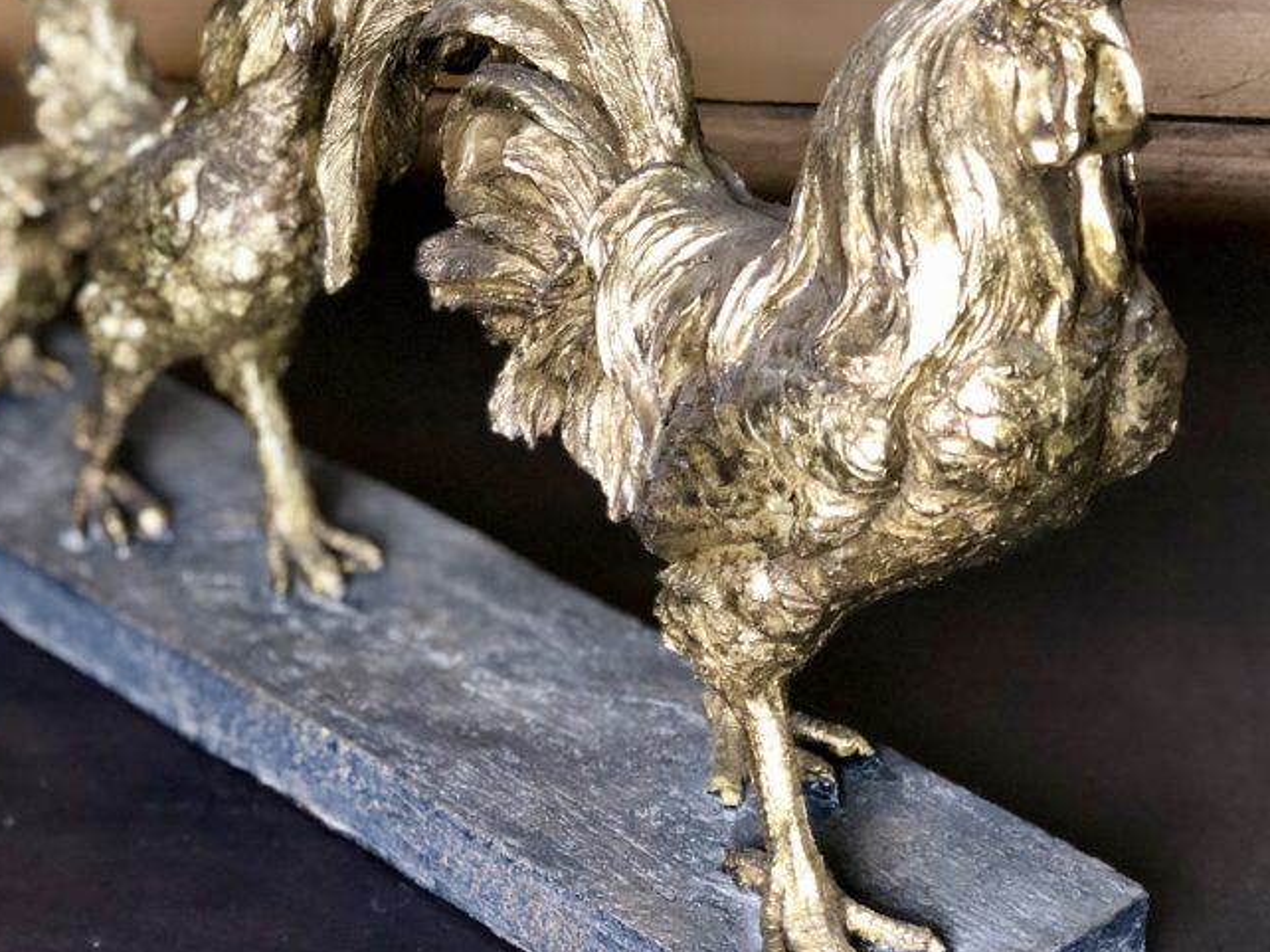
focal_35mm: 83
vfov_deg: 17.8
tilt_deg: -26.4
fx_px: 3044
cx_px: 354
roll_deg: +4.9
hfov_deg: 23.4
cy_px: 416
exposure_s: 1/33
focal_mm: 6
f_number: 2.4
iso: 100
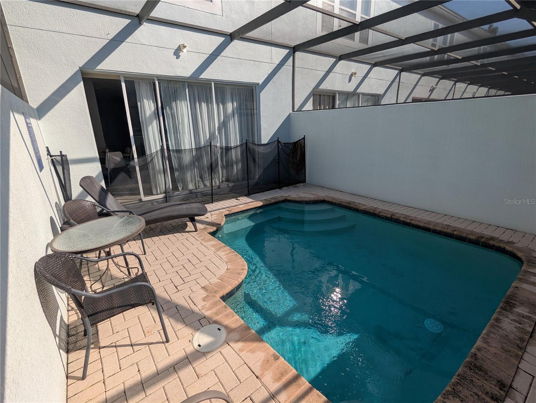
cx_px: 268
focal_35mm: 16
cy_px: 202
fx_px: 248
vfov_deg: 78.2
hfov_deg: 94.4
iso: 48
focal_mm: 2.35
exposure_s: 1/1520
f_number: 2.2
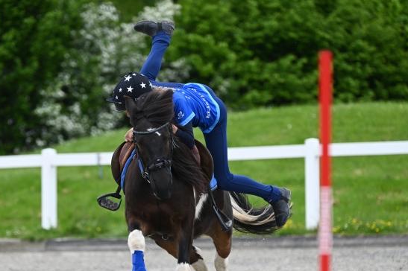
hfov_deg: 5.4
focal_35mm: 380
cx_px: 161
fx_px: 4304
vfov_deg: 3.6
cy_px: 186
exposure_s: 1/1250
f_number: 5
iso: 400
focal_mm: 260
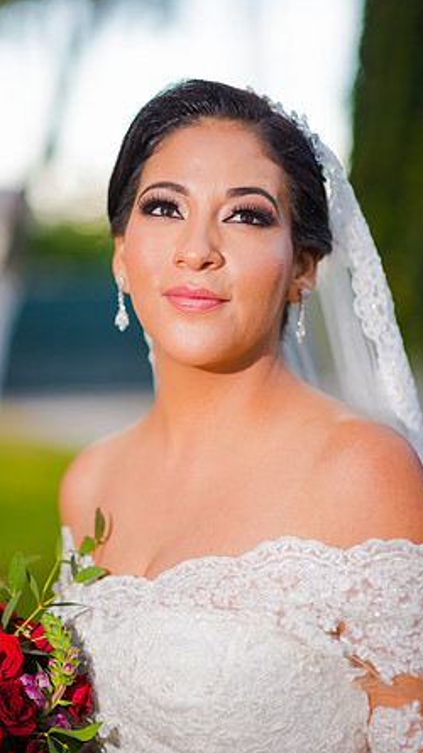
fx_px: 1796
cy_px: 374
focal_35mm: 90
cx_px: 186
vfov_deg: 23.7
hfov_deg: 13.4
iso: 320
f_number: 1.8
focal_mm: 85
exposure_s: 1/4000
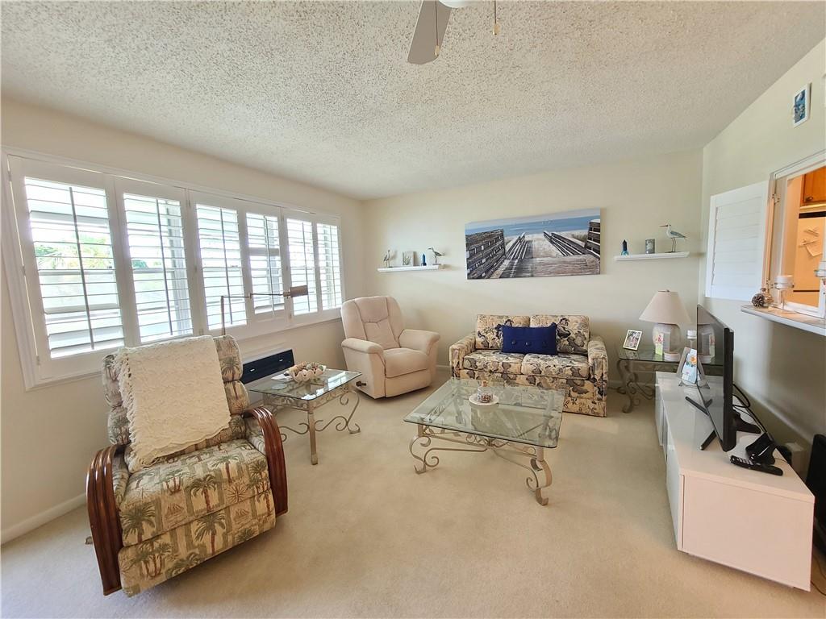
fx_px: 310
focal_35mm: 13
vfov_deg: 89.9
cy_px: 310
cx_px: 413
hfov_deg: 106.2
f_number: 2.2
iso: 250
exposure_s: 1/60
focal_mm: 2.2
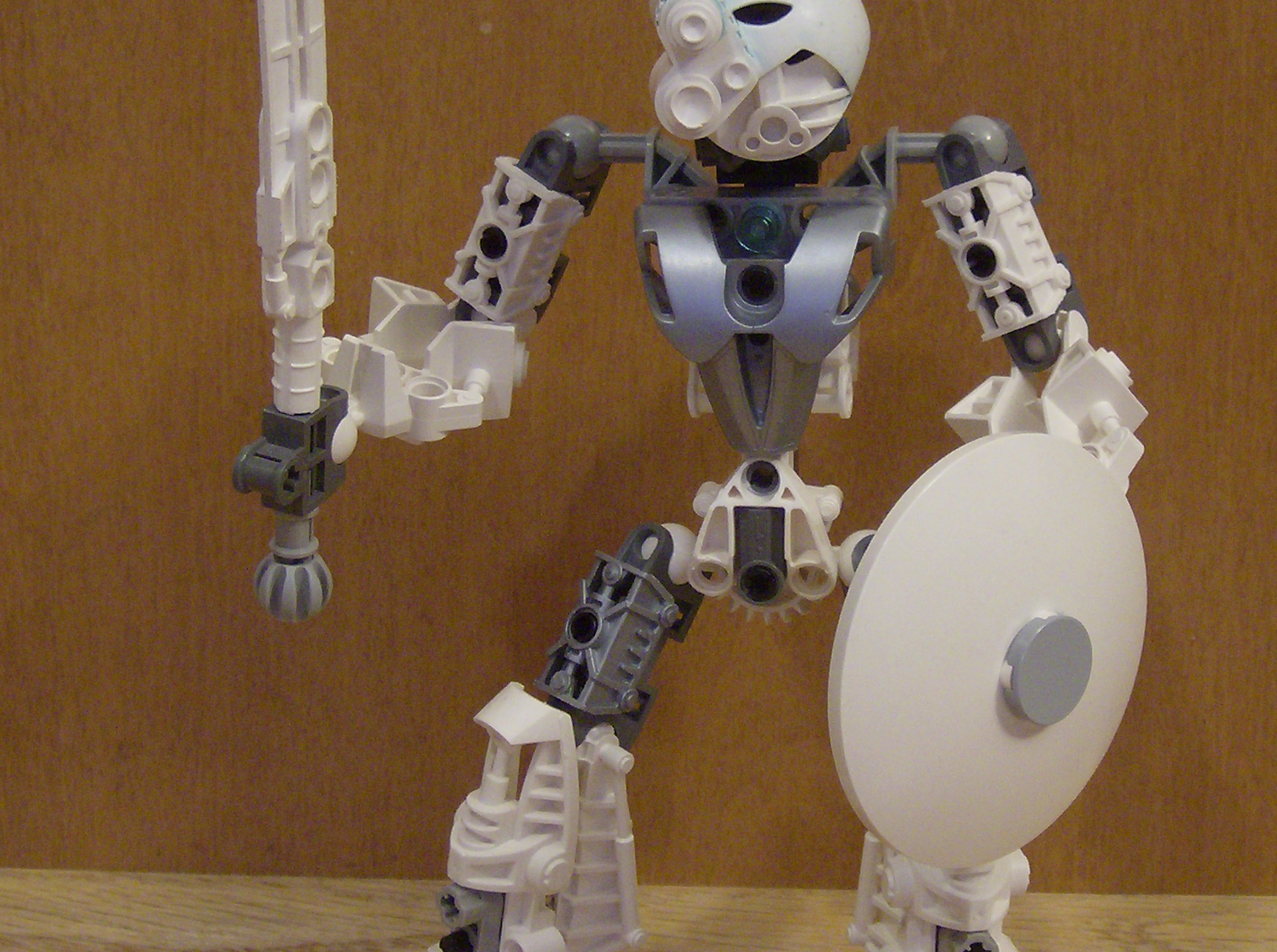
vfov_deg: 20.1
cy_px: 505
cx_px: 760
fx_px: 2687
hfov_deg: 26.7
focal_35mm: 73
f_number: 3.1
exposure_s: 1/7.38
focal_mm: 7.7
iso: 200
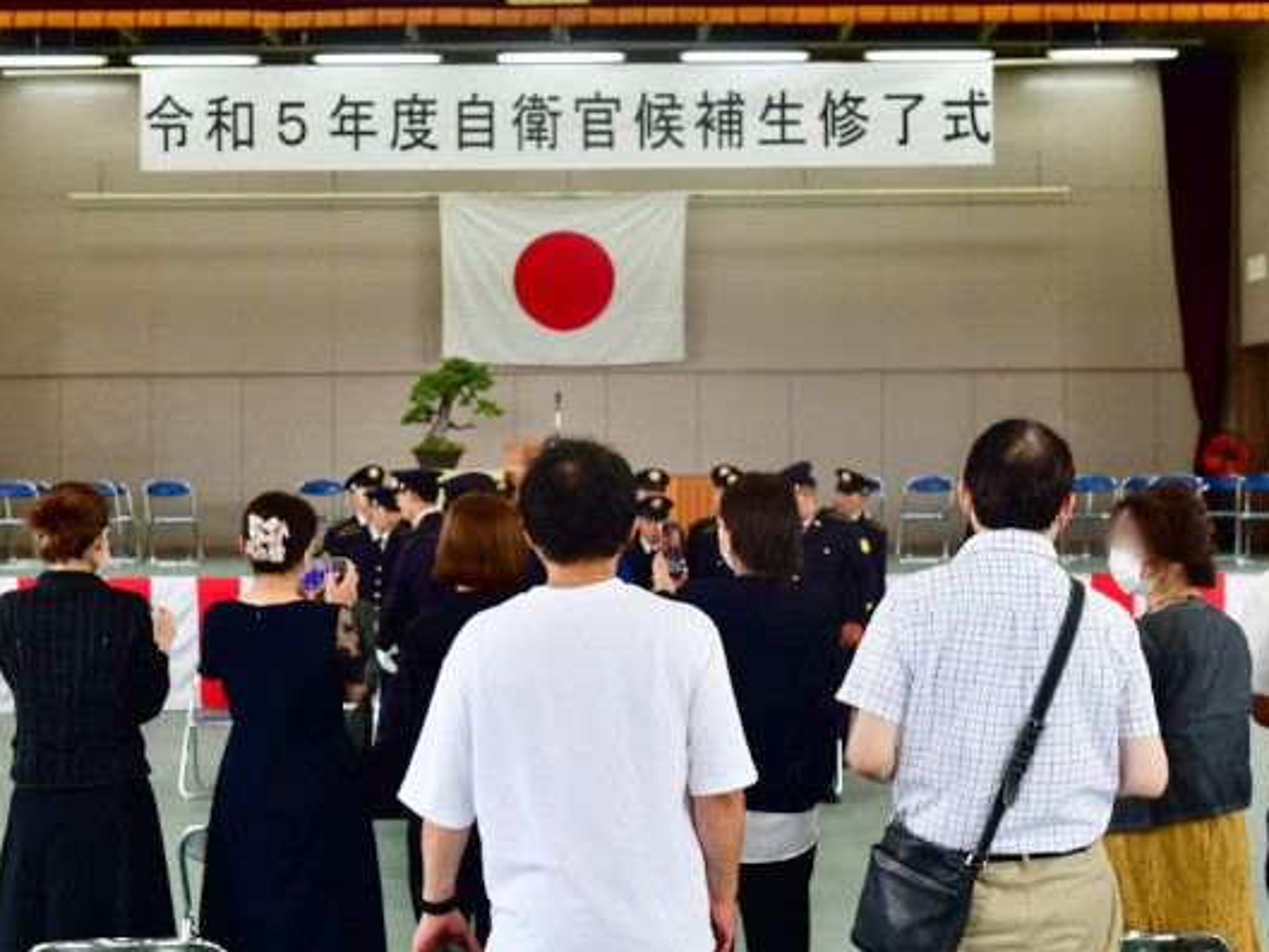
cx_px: 583
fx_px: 1760
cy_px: 477
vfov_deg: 30.3
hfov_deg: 39.6
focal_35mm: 48
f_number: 6.3
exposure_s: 1/125
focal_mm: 44
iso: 800
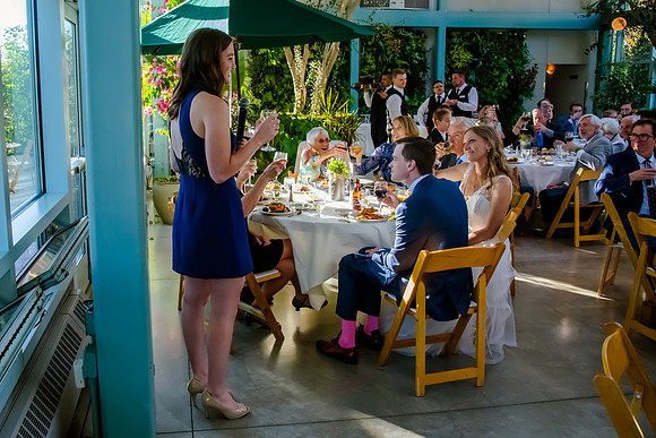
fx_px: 563
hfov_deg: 59.4
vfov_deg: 42.3
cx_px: 235
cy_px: 183
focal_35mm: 31
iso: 4000
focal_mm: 24
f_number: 8
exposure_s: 1/400
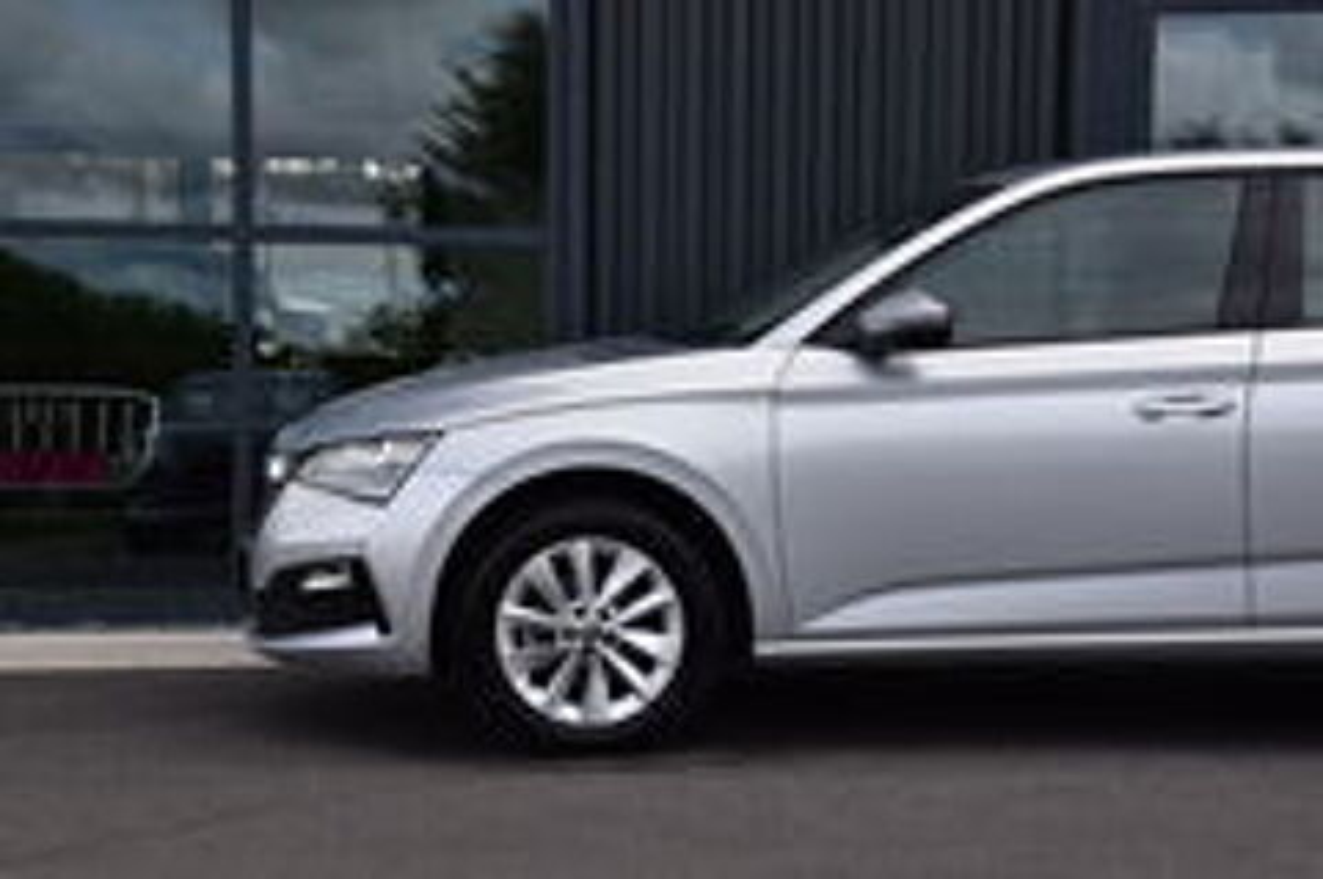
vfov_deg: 18.1
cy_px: 440
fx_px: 2753
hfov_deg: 27.0
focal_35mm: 75
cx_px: 662
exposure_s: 1/320
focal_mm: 50
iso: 400
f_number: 10
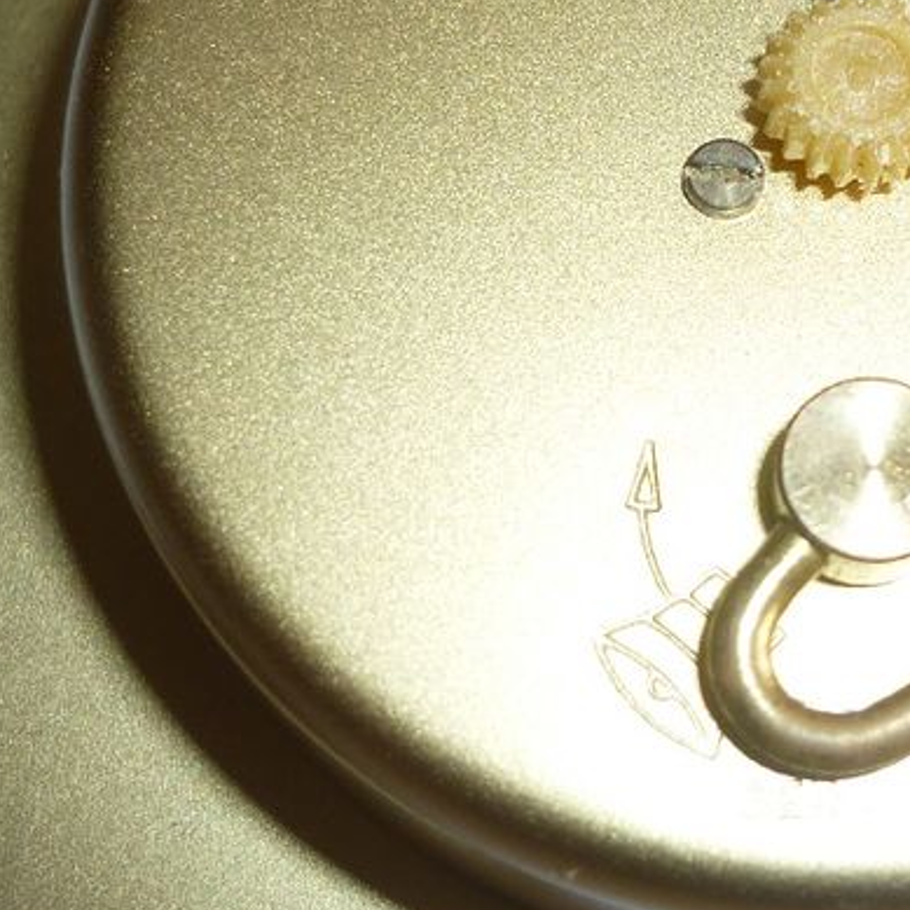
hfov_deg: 22.5
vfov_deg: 22.9
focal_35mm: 75
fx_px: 2231
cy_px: 278
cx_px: 812
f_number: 2.8
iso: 100
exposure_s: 1/60
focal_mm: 5.5
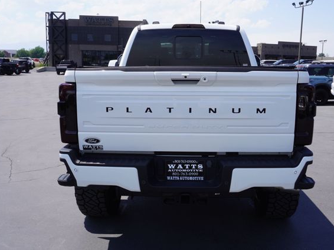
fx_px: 362
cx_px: 181
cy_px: 124
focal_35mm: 38
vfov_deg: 38.1
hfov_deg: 49.5
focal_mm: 23
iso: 100
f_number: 10
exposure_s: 1/125
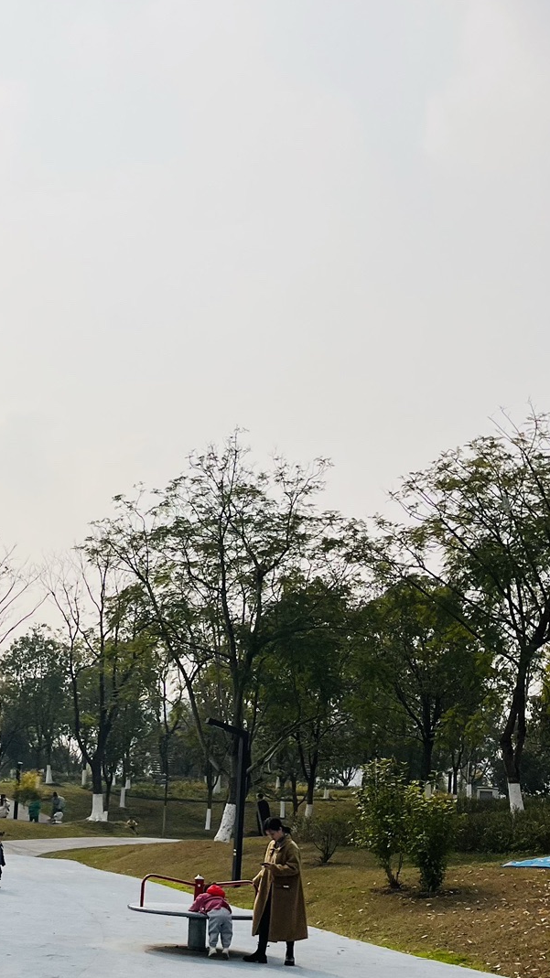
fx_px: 1375
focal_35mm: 53
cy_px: 745
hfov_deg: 21.8
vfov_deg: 38.1
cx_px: 1
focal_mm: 5.1
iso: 50
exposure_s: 1/11905
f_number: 1.6
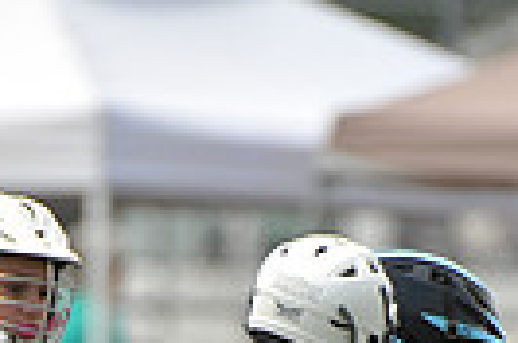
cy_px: 631
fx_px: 23843
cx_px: 199
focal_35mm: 1661
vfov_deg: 0.8
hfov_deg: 1.2
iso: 800
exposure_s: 1/3200
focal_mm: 380
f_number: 4
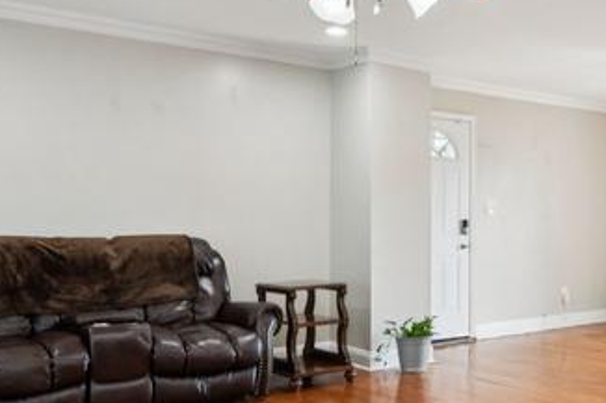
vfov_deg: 30.4
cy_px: 235
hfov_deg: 41.3
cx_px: 537
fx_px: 740
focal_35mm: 44
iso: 400
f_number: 7.1
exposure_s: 1/30
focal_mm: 14
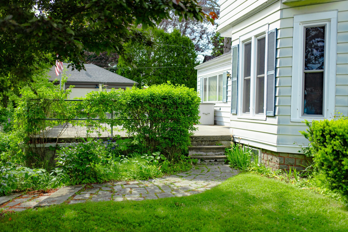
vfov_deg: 37.9
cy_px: 116
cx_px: 174
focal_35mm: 35
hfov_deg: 54.4
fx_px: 338
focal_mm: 35
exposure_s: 1/4000
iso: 100
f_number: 2.2
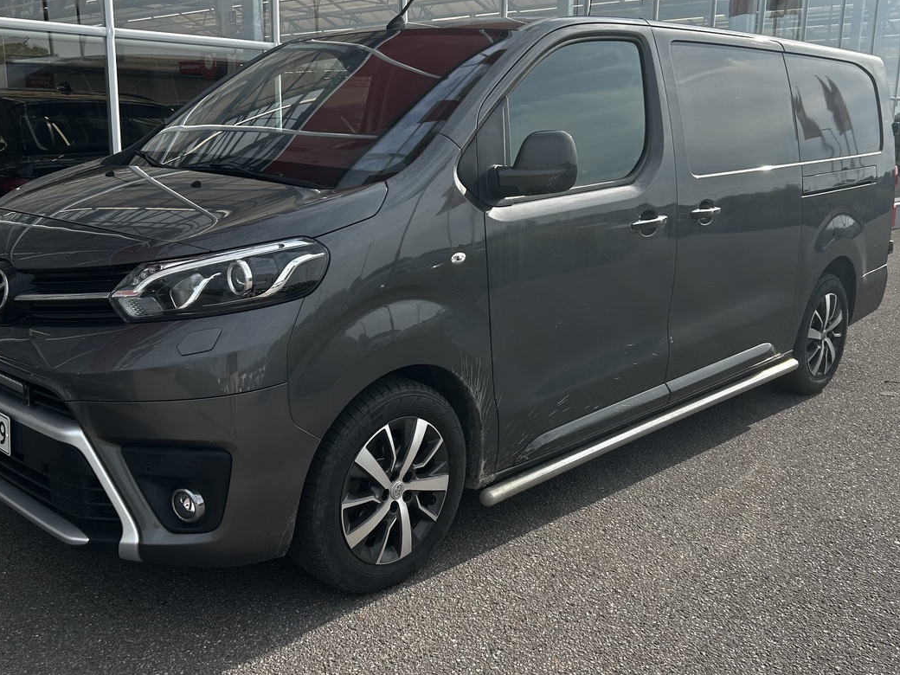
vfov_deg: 39.7
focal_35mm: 36
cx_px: 424
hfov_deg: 51.3
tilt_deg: -12.1
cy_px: 326
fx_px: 936
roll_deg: -0.3
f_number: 1.5
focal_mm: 5.7
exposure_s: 1/2457
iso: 50
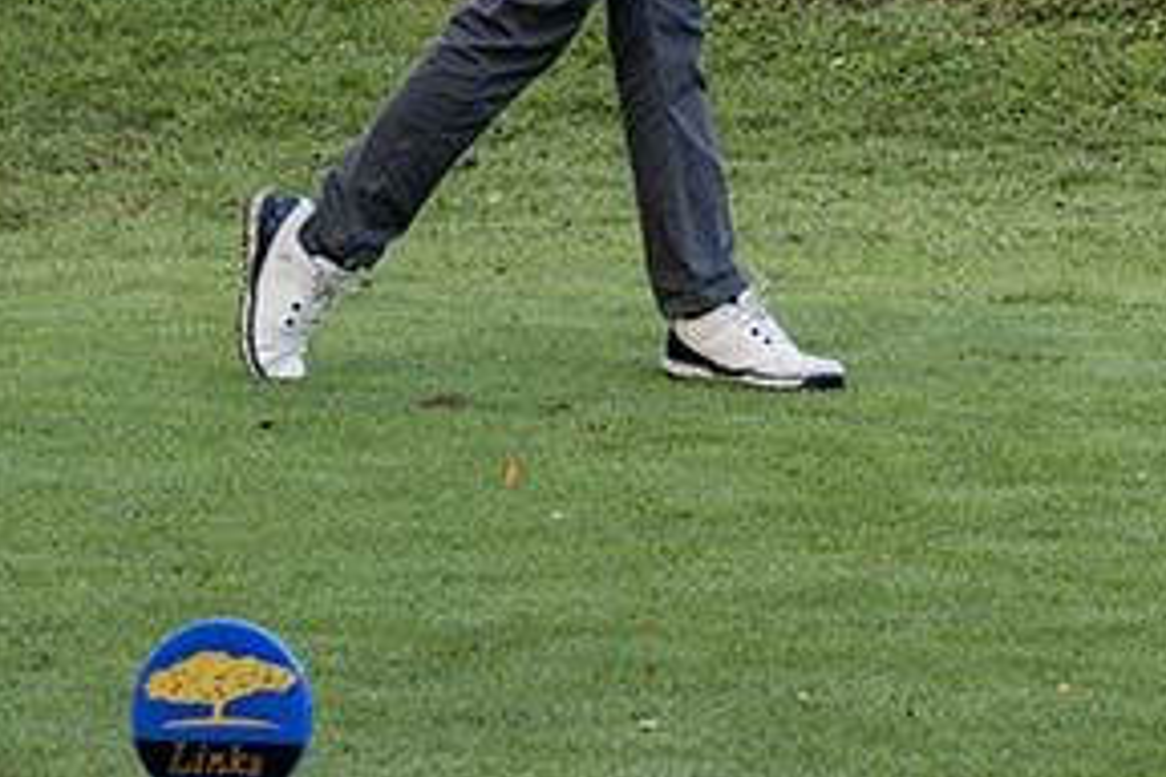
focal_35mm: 233
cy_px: -352
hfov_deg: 8.8
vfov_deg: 5.8
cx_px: 1186
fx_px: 7546
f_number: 5.6
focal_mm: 70
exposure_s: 1/2500
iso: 3200
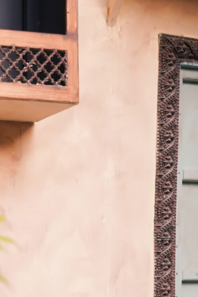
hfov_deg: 10.5
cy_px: 472
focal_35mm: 125
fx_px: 1031
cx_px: -131
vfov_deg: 15.0
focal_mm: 35
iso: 800
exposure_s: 1/400
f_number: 2.8
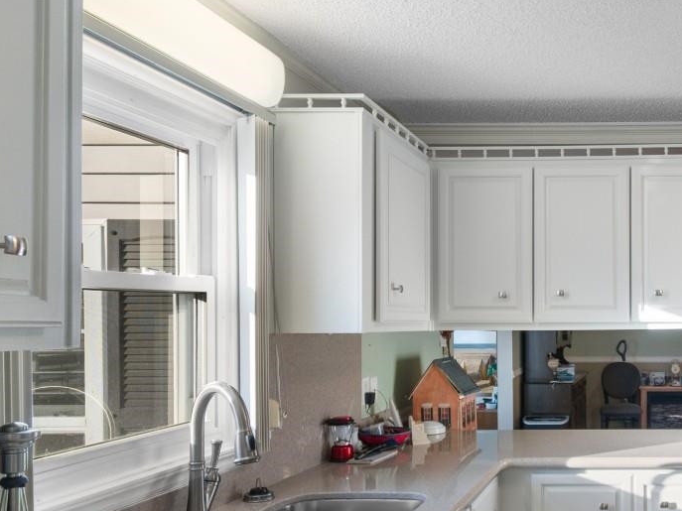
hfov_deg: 47.2
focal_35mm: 34
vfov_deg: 41.6
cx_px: 642
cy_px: 309
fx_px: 670
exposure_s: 1/50
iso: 100
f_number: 4.5
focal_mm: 10
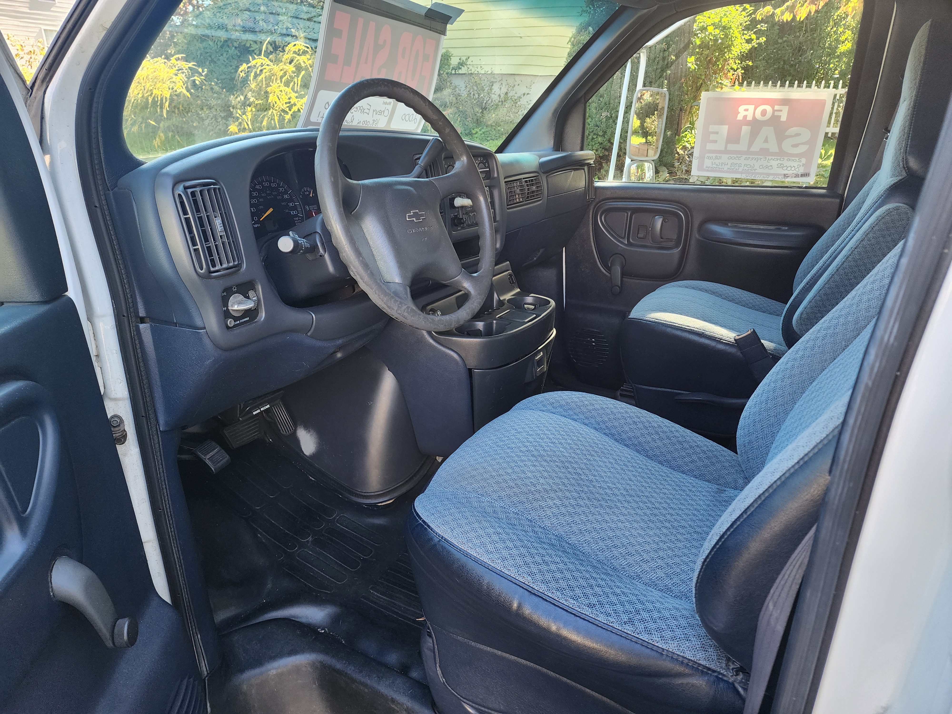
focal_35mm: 23
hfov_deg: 73.9
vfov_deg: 58.9
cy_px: 357
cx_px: 476
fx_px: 633
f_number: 1.8
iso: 100
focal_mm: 6.4
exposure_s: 1/180
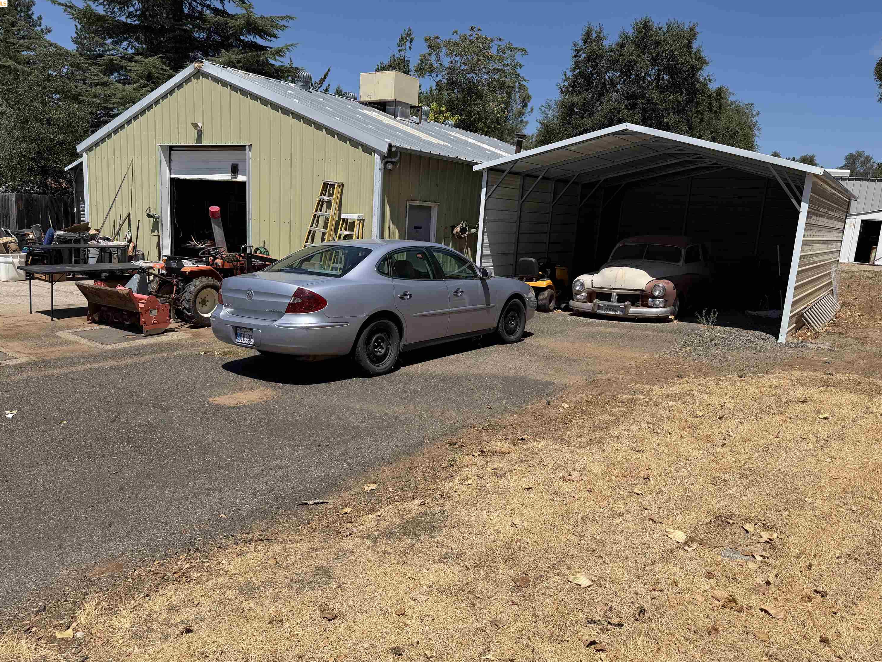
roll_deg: -3.5
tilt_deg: -10.5
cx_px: 429
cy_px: 342
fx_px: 637
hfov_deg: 69.4
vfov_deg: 54.9
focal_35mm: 25
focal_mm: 6.76
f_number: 1.78
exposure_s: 1/6711
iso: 80
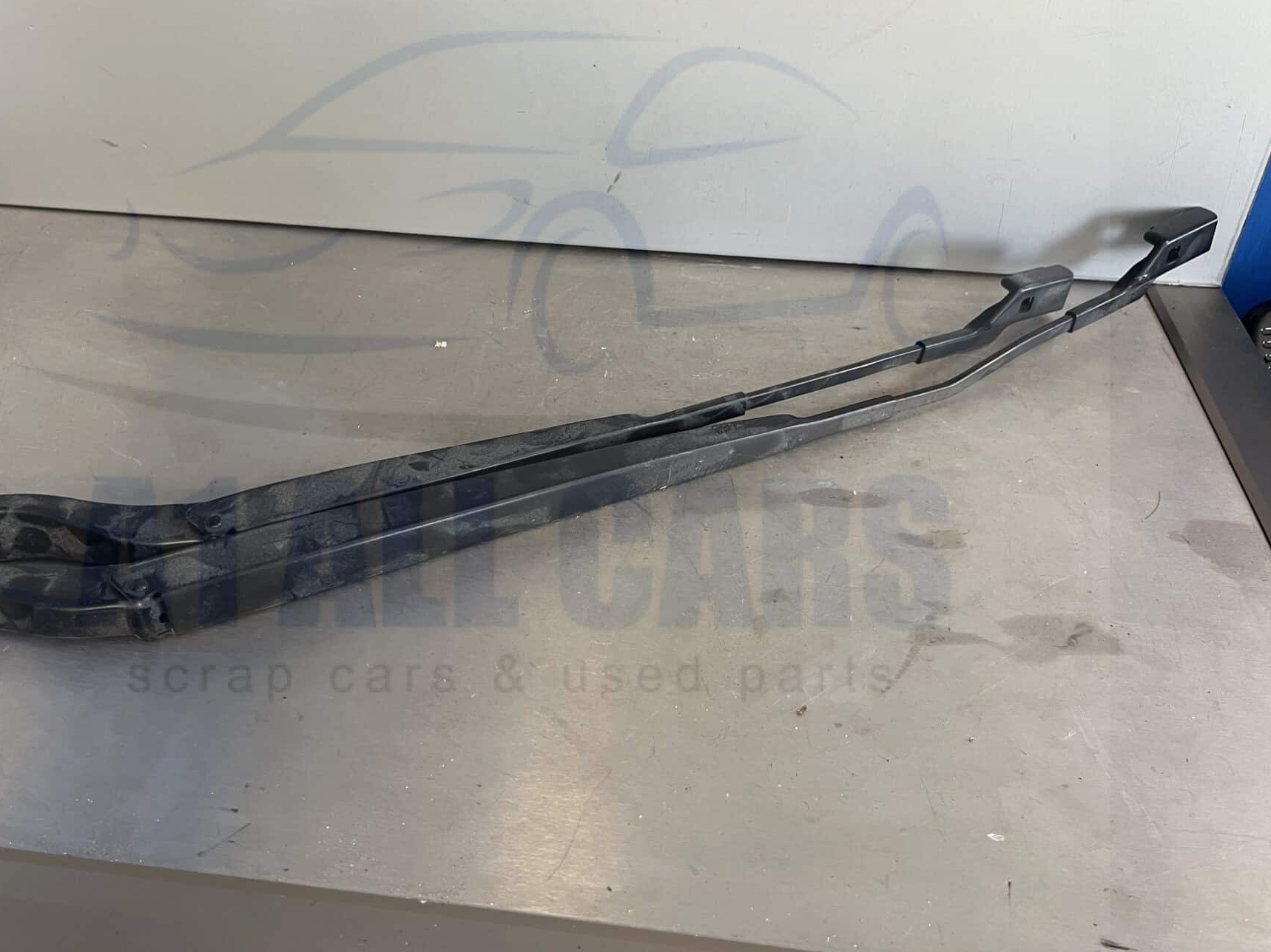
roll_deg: +1.8
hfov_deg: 58.1
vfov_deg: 45.2
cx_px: 542
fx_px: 1138
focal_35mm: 31
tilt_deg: -39.2
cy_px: 386
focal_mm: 5.1
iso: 125
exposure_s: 1/77
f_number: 1.6
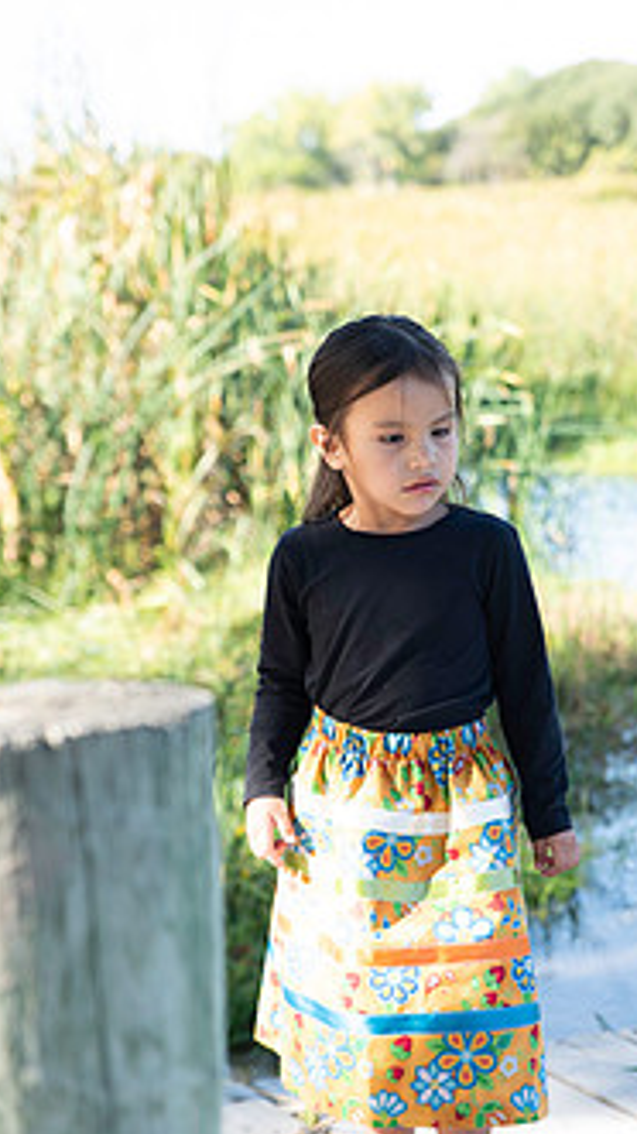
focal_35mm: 94
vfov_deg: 22.7
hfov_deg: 12.9
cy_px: 617
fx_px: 2825
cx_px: 408
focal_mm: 66
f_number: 3.2
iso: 80
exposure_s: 1/125
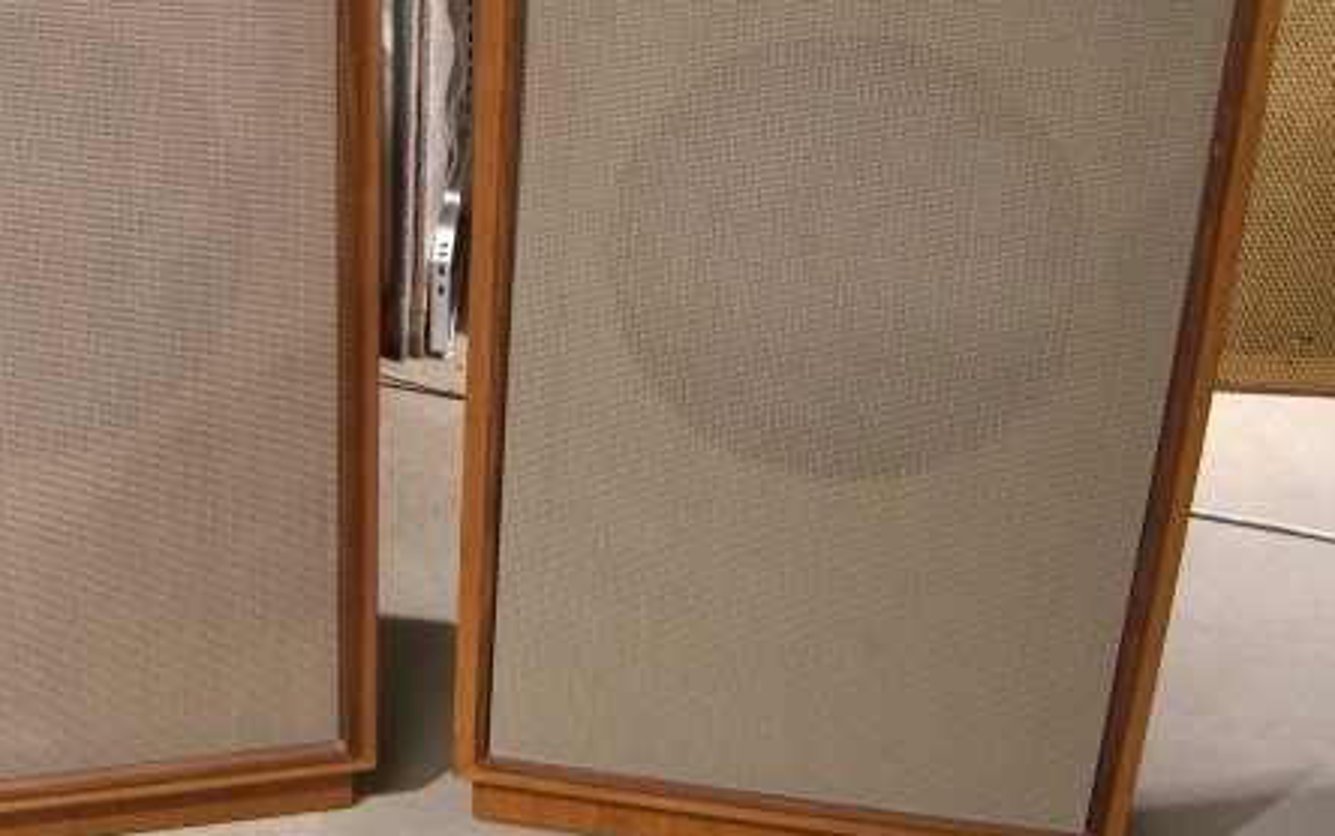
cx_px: 424
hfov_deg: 34.7
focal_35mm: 58
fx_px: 2111
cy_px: 235
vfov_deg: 22.2
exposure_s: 1/15
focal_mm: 7.9
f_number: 2.8
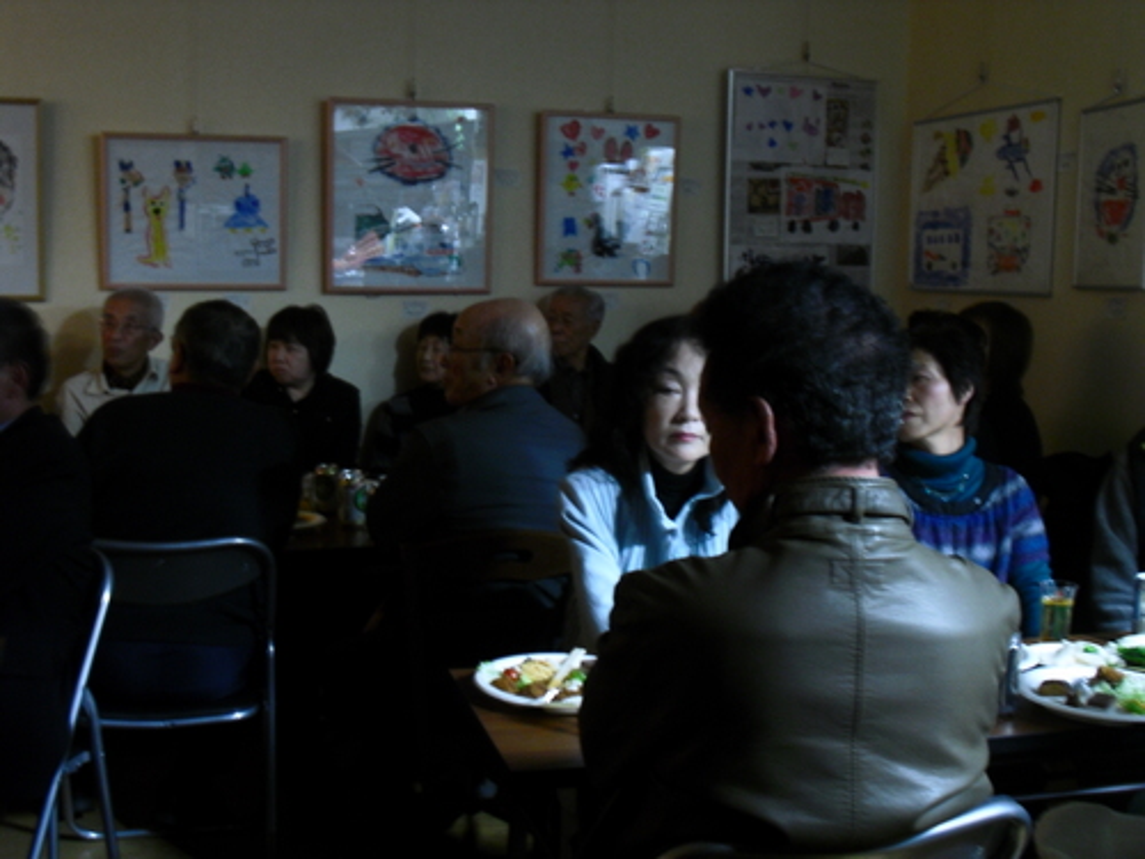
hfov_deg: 42.9
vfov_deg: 32.9
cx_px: 572
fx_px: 1455
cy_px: 430
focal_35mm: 44
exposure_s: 1/2
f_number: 3.4
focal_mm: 7.7
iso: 200
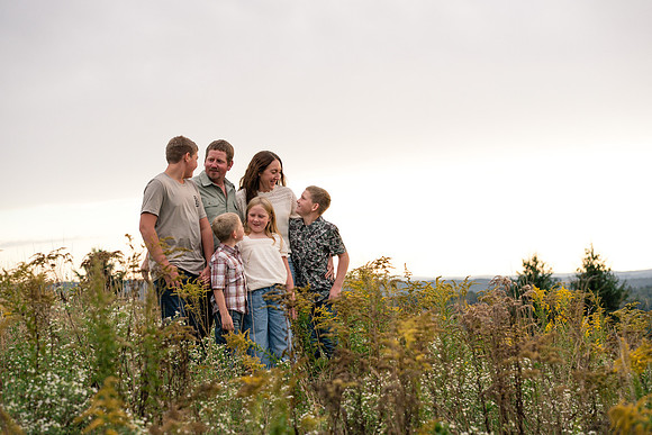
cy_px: 218
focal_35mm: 85
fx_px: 1540
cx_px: 326
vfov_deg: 16.1
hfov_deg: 23.9
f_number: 4.5
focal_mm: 85
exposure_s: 1/320
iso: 640
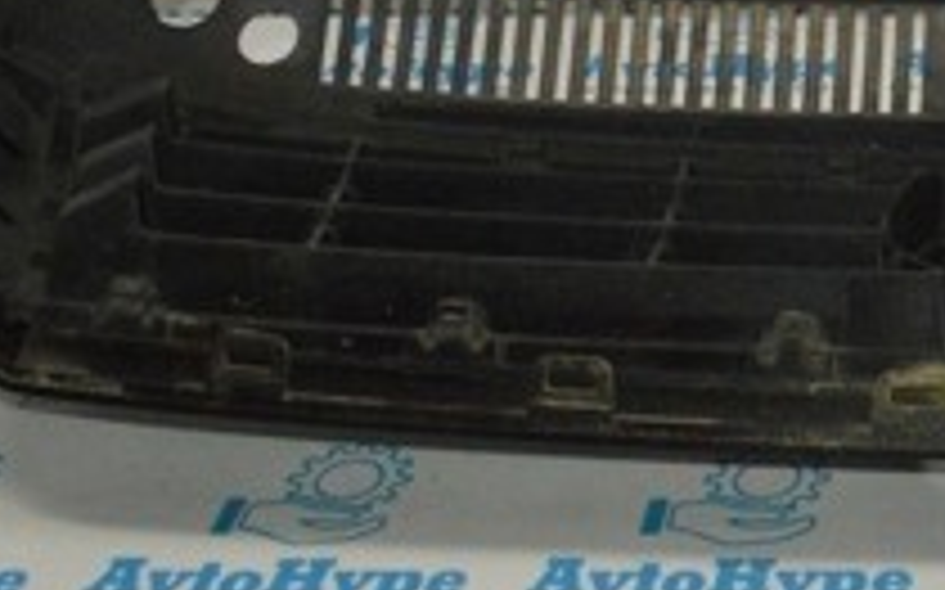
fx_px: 2394
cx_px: 1134
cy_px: 25
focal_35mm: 93
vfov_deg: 13.9
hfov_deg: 20.8
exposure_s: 1/200
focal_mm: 20
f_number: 16
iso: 6400
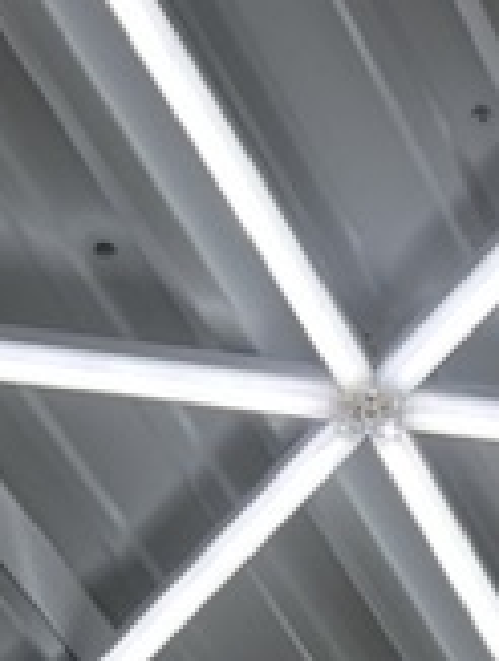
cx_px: 570
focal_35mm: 163
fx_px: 3121
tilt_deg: +17.7
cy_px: 1963
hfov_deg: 9.0
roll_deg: -2.0
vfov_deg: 9.5
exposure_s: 1/597
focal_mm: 5.7
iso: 50
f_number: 1.5
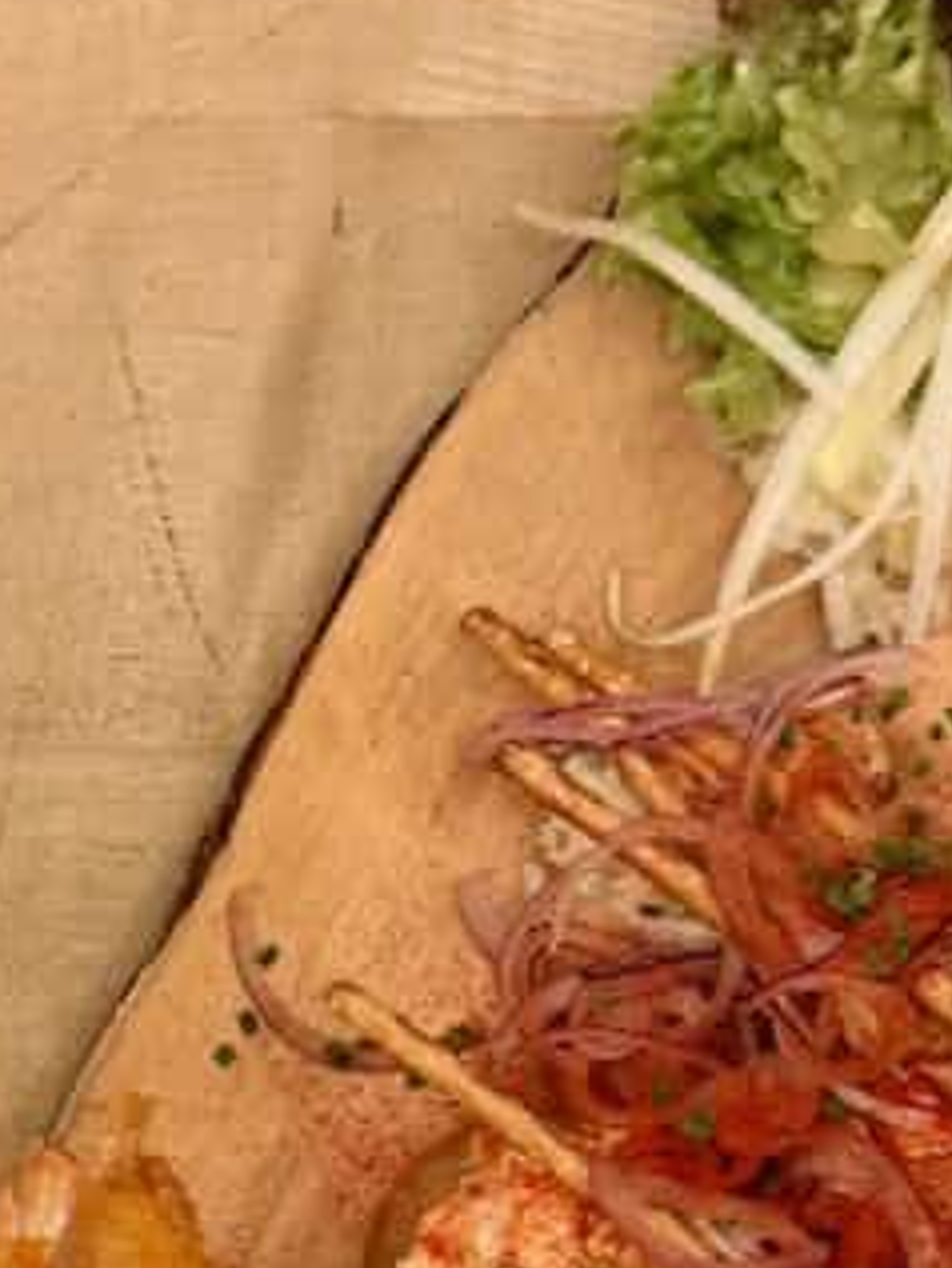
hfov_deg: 14.6
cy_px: 1668
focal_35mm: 97
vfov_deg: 18.7
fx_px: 3555
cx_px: -306
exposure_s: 1/50
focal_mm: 6.8
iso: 200
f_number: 1.8
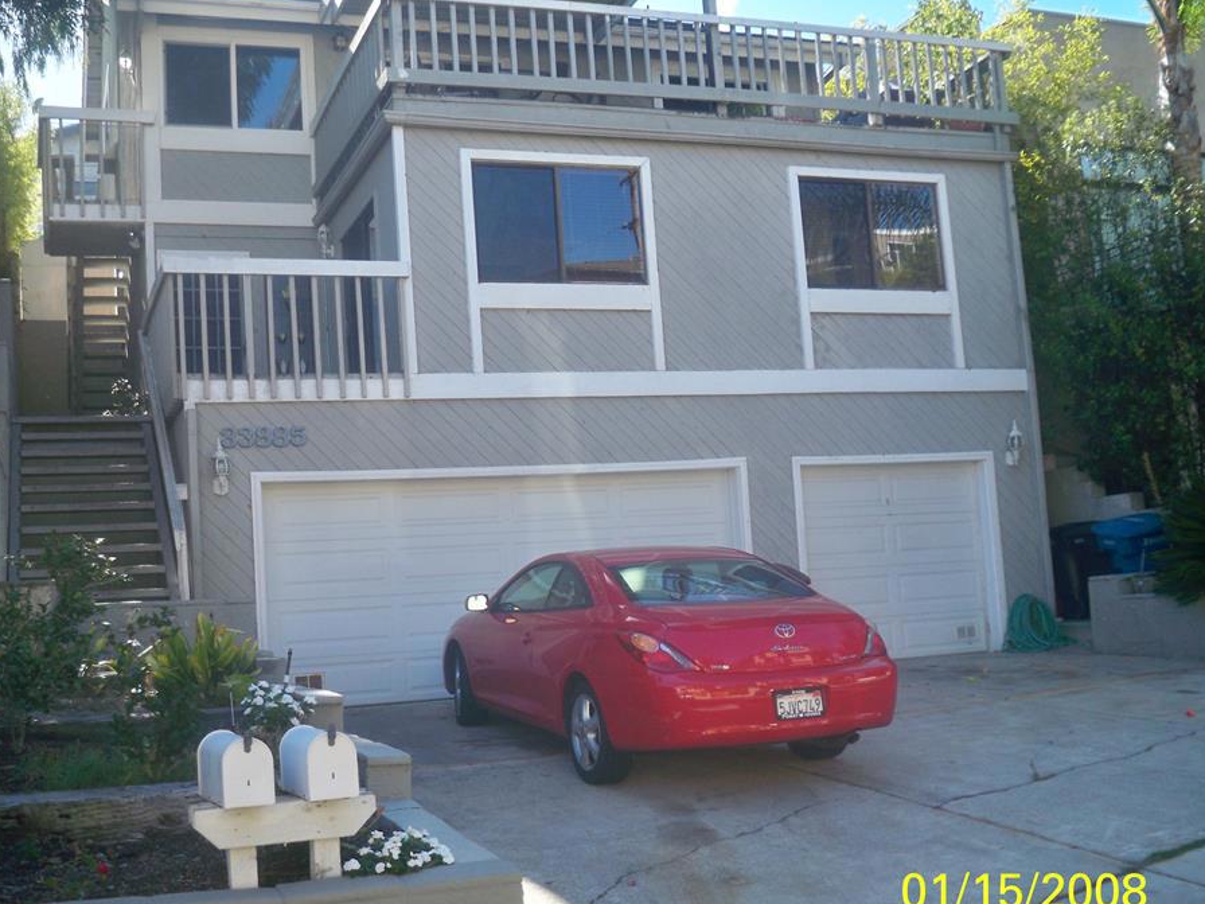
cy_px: 506
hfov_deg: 46.8
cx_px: 563
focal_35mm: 40
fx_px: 1392
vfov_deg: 35.9
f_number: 3.1
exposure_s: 1/320
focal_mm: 6.3
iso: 100
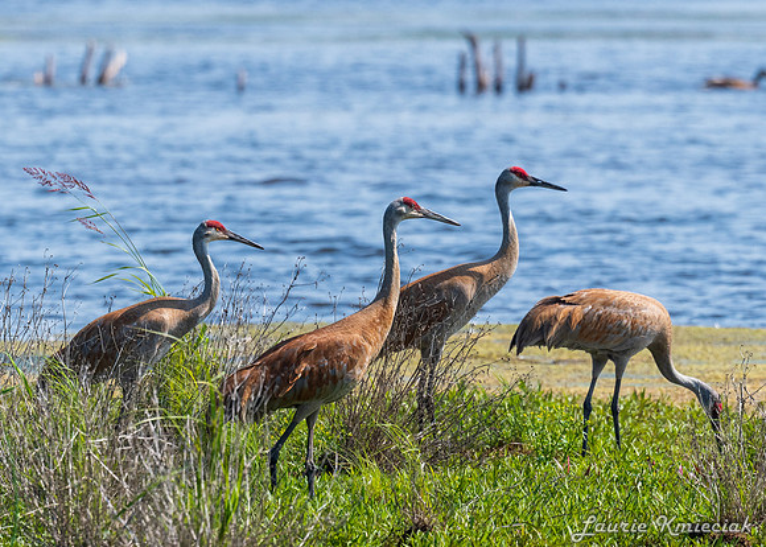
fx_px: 23690
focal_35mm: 1089
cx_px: 365
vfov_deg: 1.3
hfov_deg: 1.9
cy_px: 373
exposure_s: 1/2000
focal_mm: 500
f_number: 6.3
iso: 400
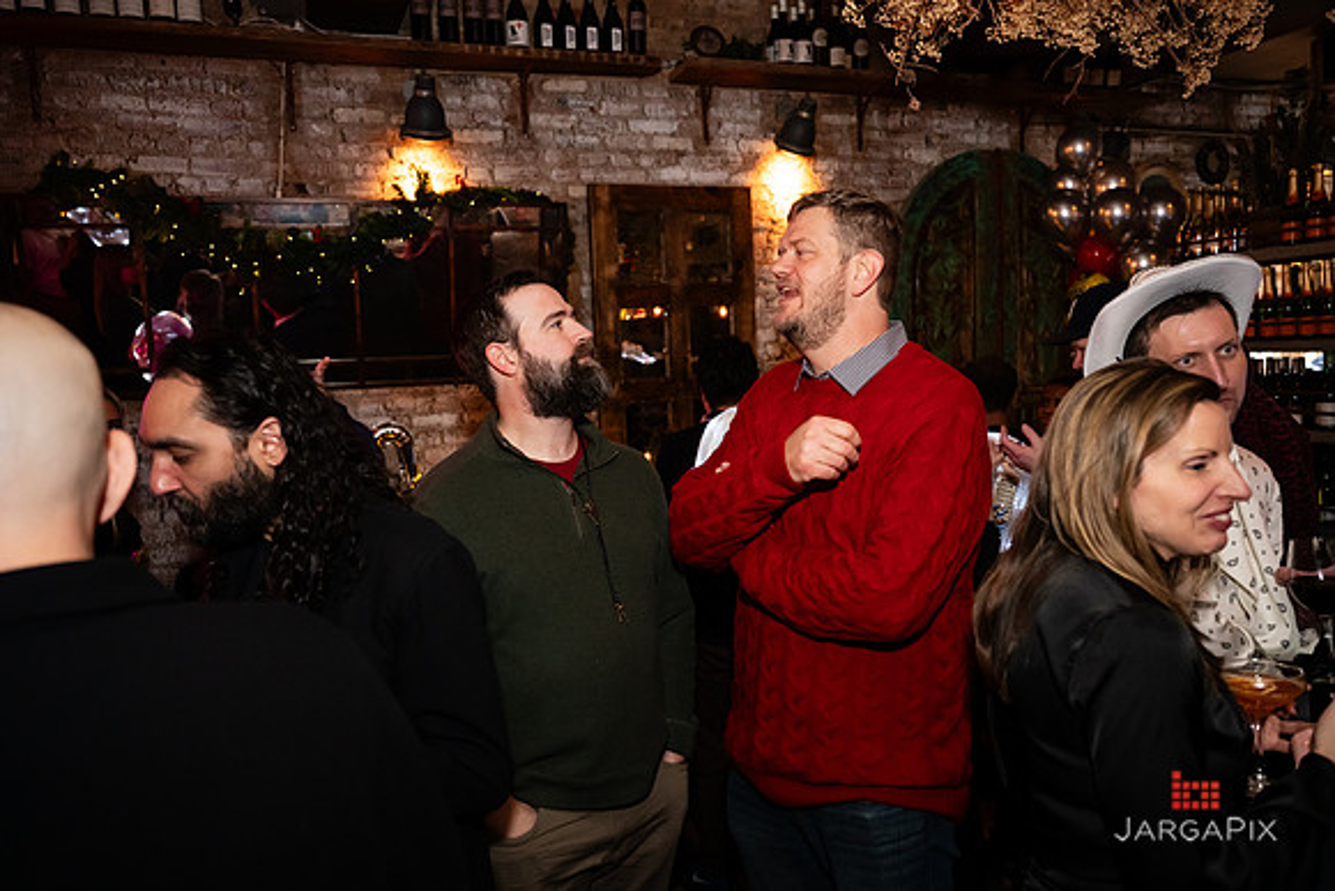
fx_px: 975
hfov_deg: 68.8
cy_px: 444
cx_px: 666
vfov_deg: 49.1
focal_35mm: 26
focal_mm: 26
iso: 3200
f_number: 3.2
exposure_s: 1/100
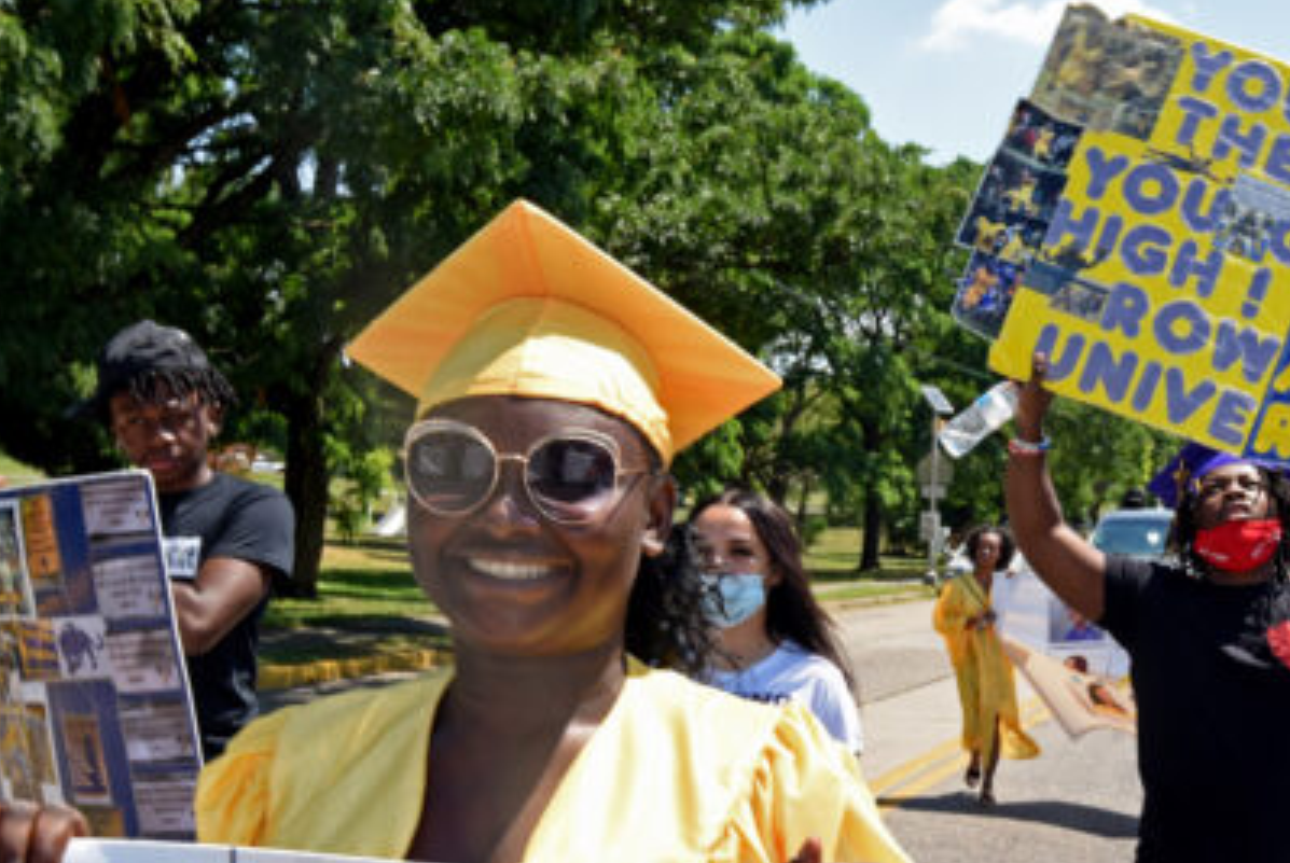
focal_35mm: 54
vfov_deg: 24.9
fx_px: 1937
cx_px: 883
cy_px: 634
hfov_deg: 36.4
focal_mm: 32
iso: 400
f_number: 16
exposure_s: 1/125
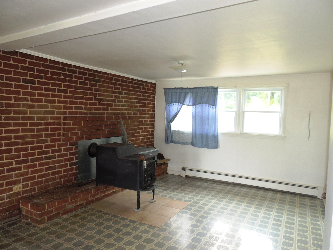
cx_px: 166
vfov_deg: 56.8
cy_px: 125
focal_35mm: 24
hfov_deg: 71.6
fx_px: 231
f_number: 3
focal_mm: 4.3
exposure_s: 1/40
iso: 220
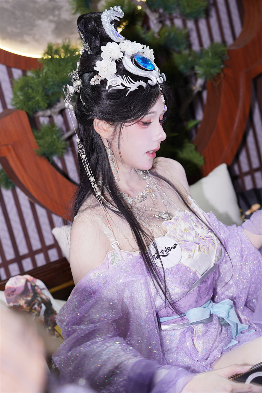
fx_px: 786
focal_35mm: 72
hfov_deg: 18.9
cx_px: 131
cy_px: 196
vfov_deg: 28.1
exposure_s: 1/250
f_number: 4.5
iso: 200
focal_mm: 72
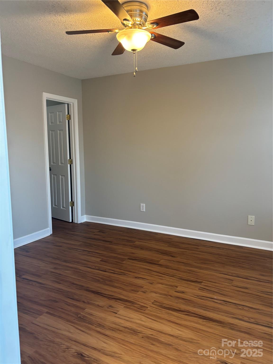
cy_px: 182
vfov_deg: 67.3
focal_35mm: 26
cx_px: 136
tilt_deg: -8.6
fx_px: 273
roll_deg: -0.8
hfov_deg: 53.1
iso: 160
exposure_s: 1/60
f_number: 1.6
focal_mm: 5.96
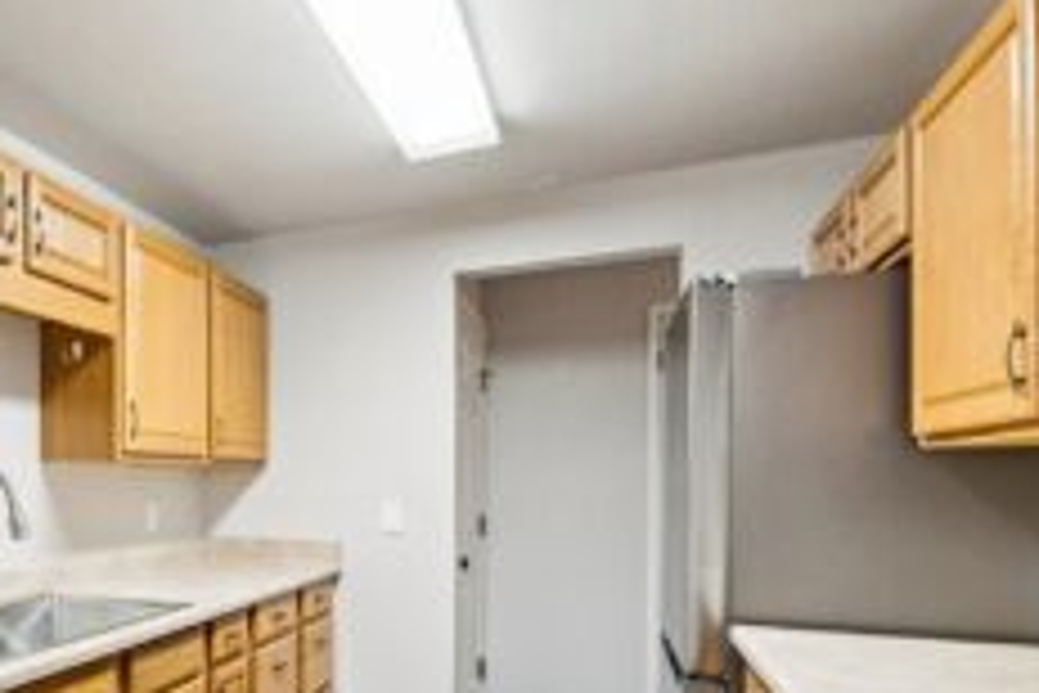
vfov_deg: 48.4
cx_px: 180
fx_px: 750
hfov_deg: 62.3
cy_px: 484
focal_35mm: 26
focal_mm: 10
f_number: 9
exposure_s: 1/30
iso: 2000
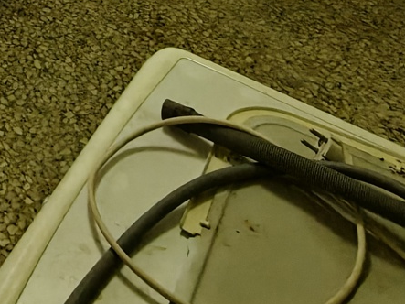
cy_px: -351
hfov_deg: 25.0
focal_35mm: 65
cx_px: -147
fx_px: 760
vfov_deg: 16.0
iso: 640
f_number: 2
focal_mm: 2.3
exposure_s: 1/33
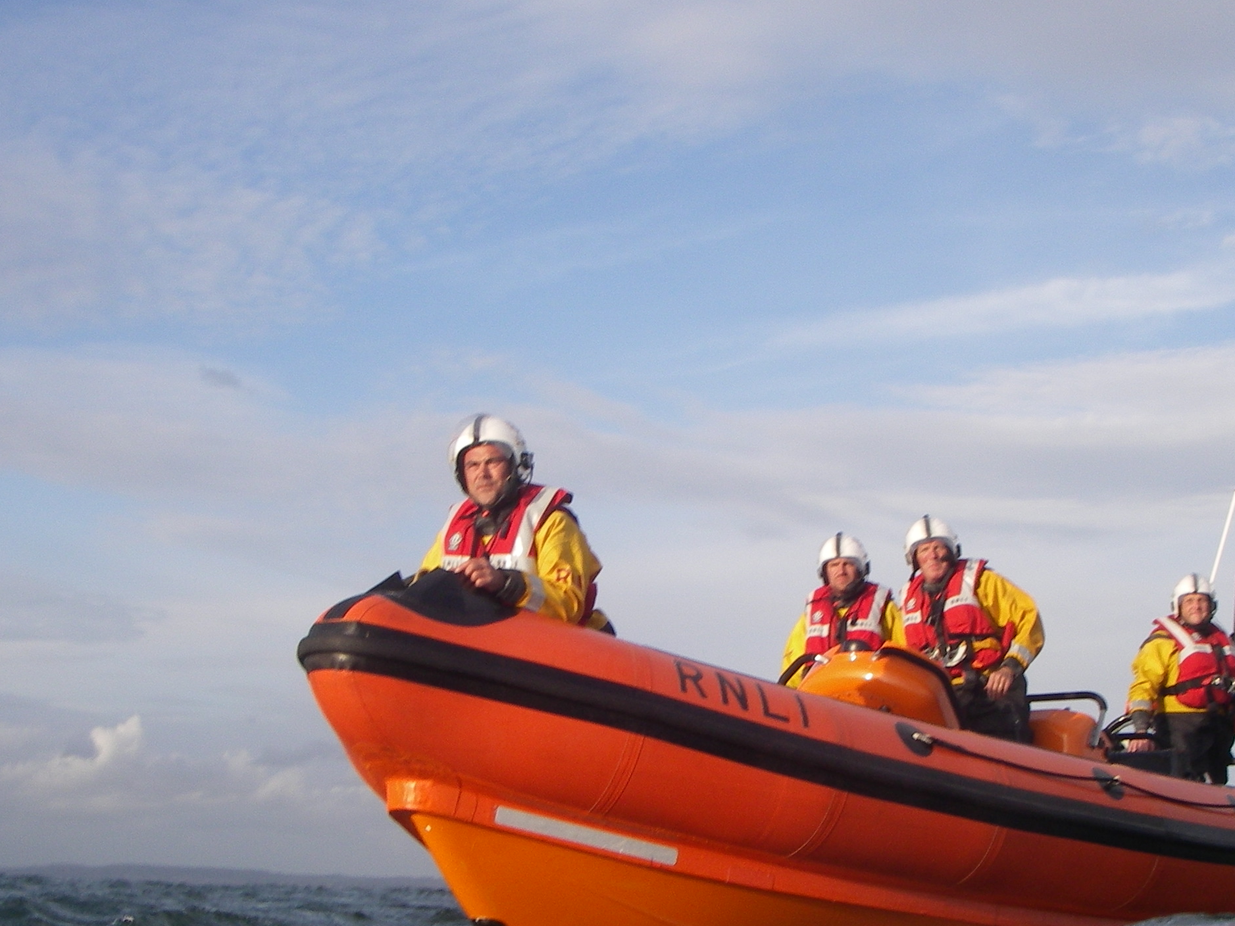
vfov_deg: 25.6
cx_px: 752
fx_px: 2034
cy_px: 572
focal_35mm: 57
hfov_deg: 33.7
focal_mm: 6.3
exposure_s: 1/160
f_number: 6.6
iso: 80
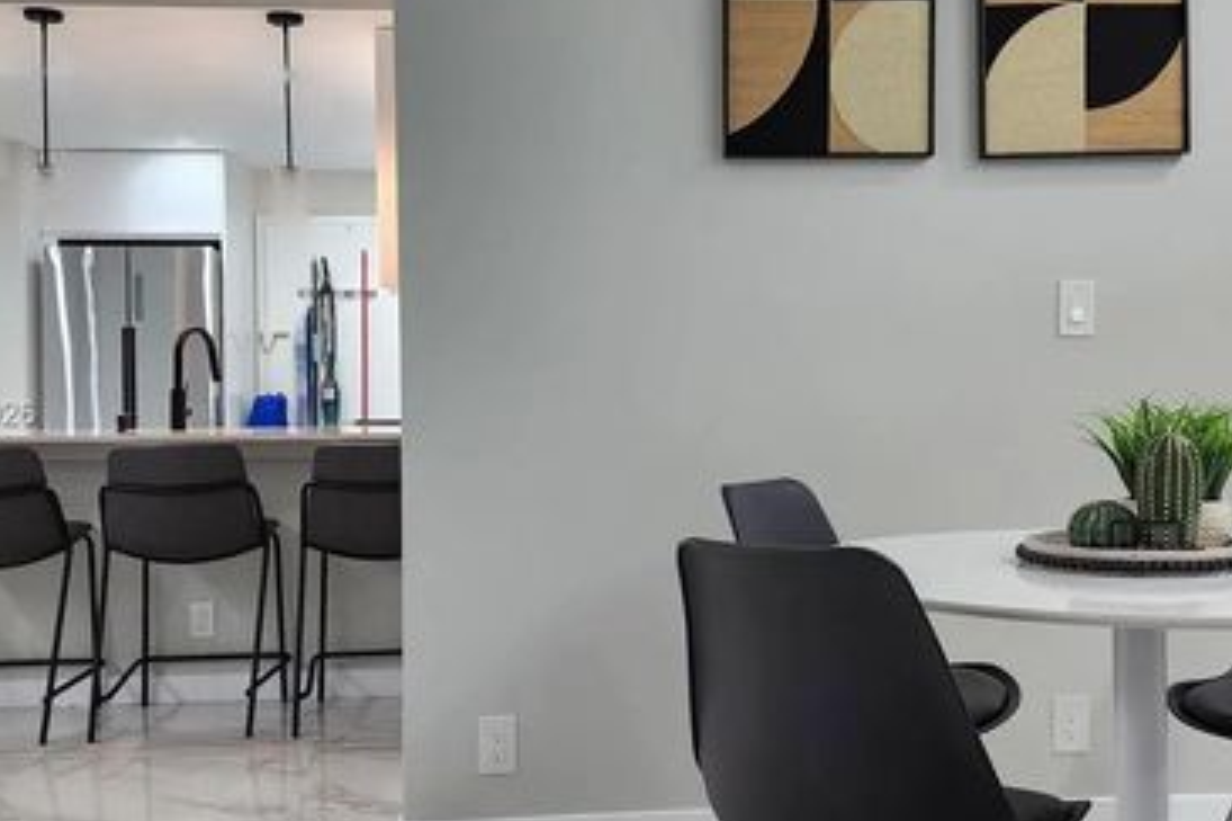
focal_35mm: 42
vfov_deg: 31.9
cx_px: 695
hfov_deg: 46.3
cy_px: 416
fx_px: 1437
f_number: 1.8
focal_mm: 6.4
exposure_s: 1/120
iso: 200
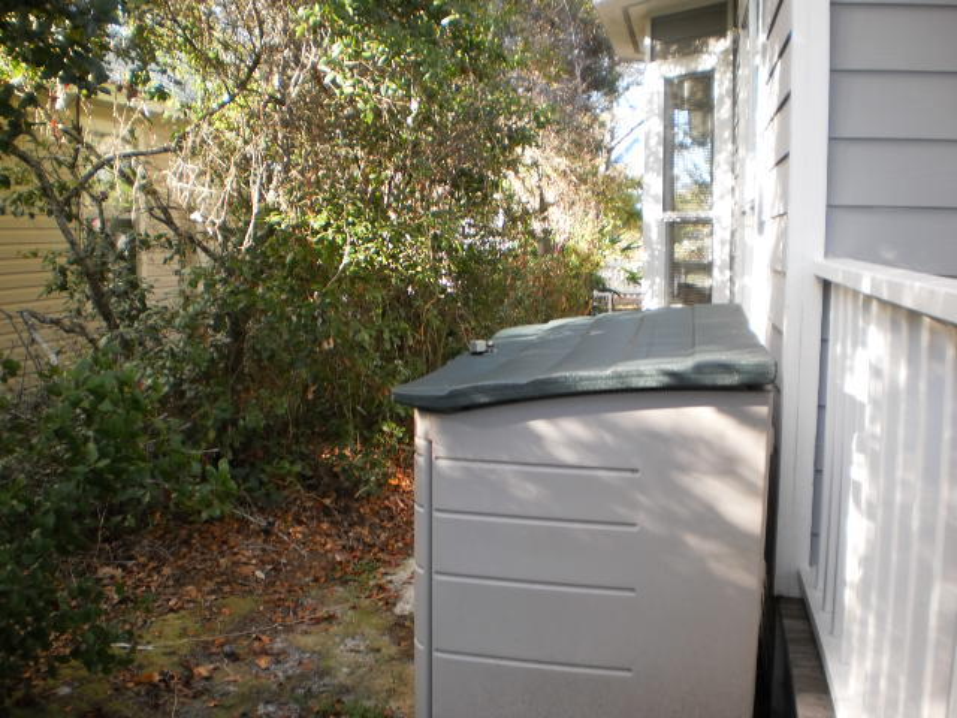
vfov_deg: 39.7
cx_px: 478
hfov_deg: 51.4
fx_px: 995
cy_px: 359
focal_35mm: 36
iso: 100
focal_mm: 6.3
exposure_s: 1/80
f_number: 3.1
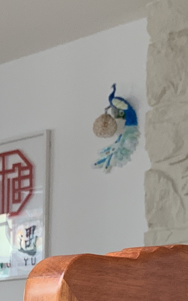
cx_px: -212
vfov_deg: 14.7
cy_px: 394
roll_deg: +0.1
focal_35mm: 136
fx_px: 1114
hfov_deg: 9.0
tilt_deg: +0.3
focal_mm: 4.25
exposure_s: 1/121
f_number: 1.8
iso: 80
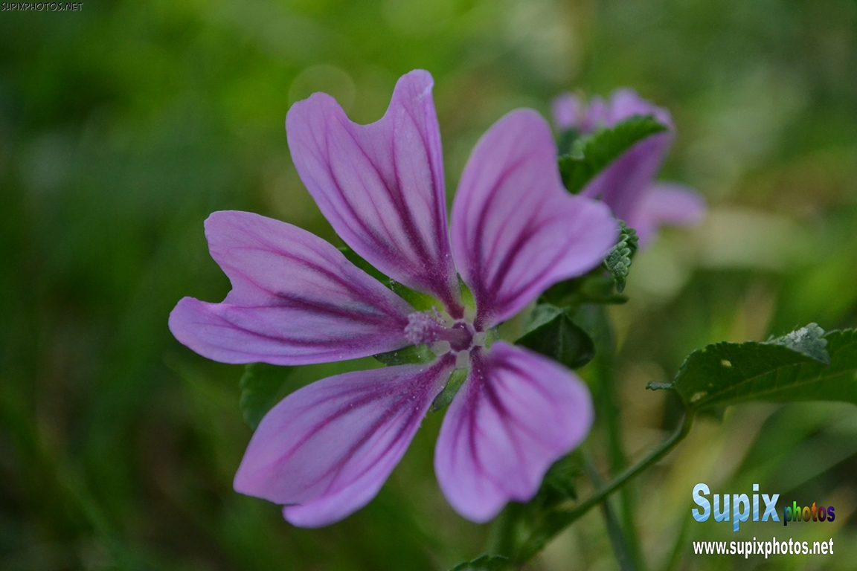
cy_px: 286
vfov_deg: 16.6
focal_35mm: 82
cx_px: 428
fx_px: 1964
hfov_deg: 24.6
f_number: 5.6
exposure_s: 1/2500
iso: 1600
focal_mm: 55
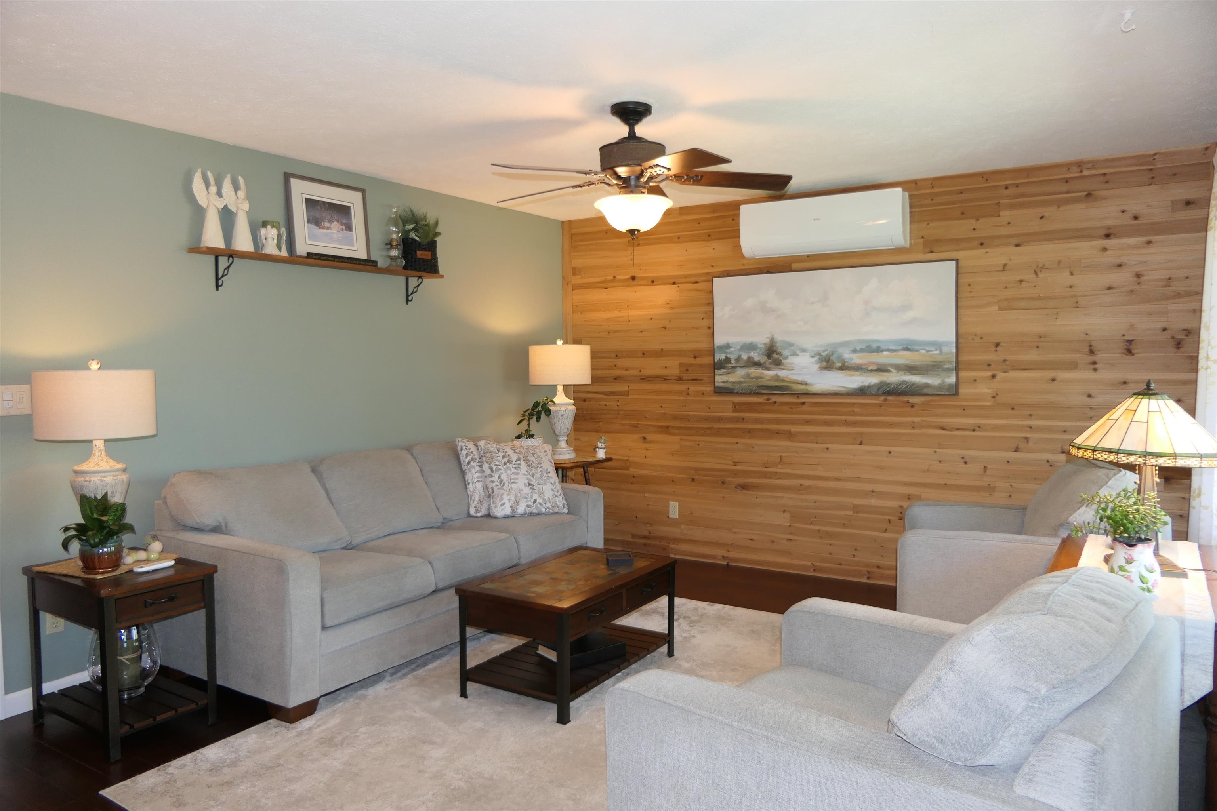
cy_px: 406
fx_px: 811
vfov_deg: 53.1
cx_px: 608
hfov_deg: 73.7
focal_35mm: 24
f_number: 2.8
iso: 250
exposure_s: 1/60
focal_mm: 8.8
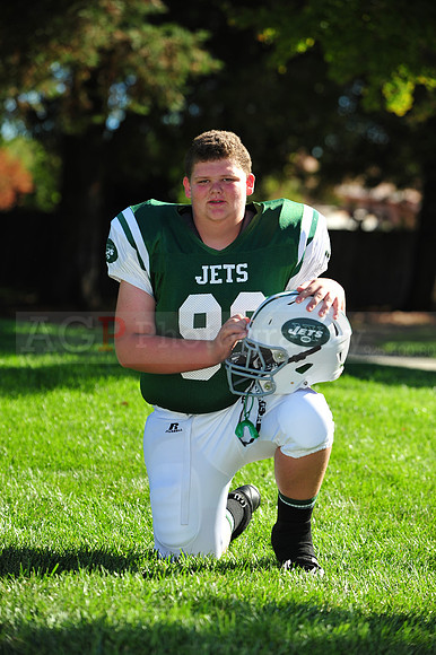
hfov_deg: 10.1
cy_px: 328
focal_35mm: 135
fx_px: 2455
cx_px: 218
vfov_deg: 15.2
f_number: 4.5
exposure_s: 1/1600
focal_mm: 135
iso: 400
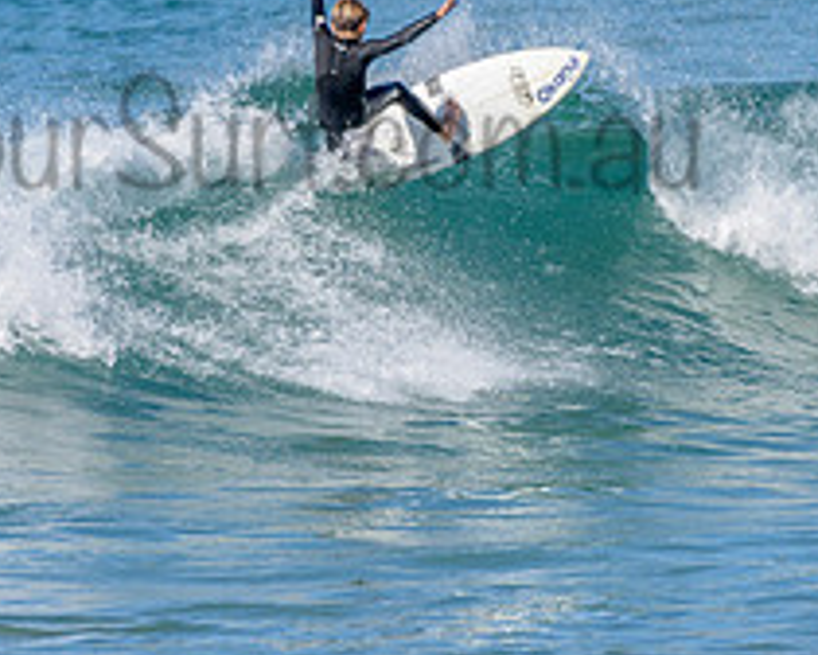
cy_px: 99
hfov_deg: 1.5
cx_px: 288
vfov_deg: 1.2
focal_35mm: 1295
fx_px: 31351
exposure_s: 1/2000
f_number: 5.6
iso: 360
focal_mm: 500
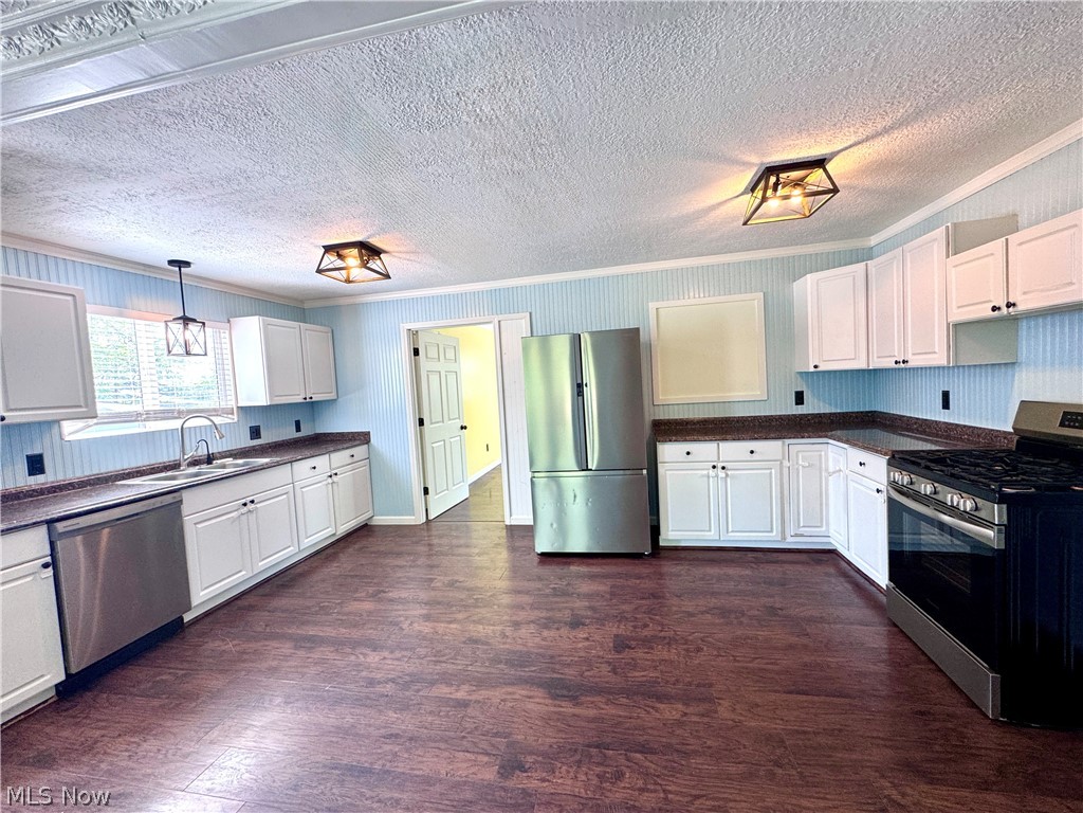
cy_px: 406
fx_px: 438
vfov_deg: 85.7
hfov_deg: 102.1
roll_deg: +3.5
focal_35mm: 14
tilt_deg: -2.5
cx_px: 542
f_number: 2.2
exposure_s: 1/120
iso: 160
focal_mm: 2.22
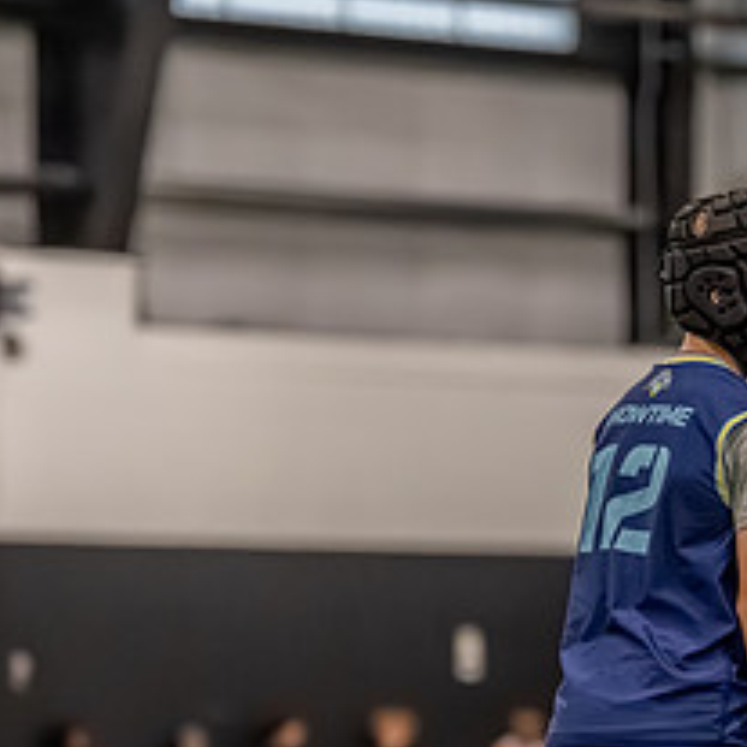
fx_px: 8643
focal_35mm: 354
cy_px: 719
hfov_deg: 4.9
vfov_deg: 4.9
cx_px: 673
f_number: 2.8
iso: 6400
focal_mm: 116
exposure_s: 1/1000
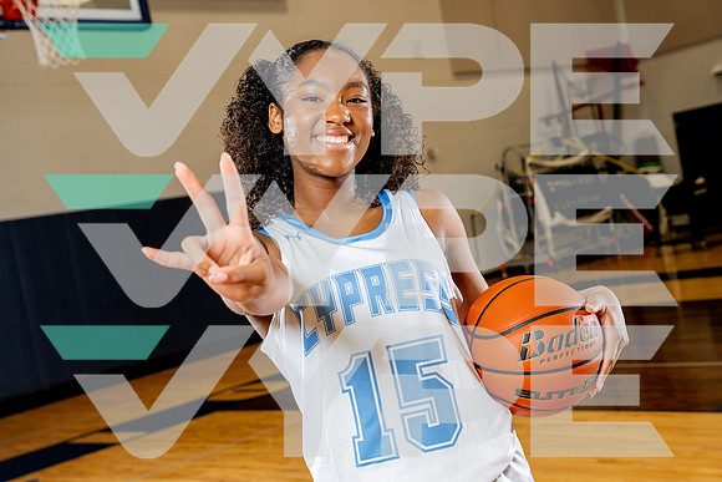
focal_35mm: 54
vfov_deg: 25.1
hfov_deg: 36.9
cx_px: 361
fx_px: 1083
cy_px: 241
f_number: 5.6
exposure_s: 1/250
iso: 400
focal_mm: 54
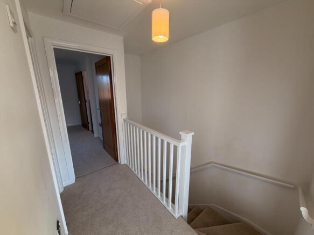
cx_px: 157
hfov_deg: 102.1
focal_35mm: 14
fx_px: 127
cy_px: 118
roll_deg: -0.3
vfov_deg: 85.7
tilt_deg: -13.5
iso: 50
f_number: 2.2
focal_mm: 2.22
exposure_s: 1/100
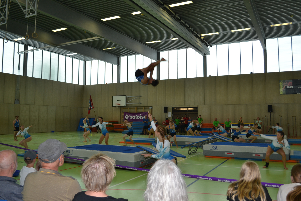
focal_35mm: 30
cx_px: 150
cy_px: 100
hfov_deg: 61.9
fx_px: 251
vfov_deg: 43.6
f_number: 4
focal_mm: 20
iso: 140
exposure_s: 1/125
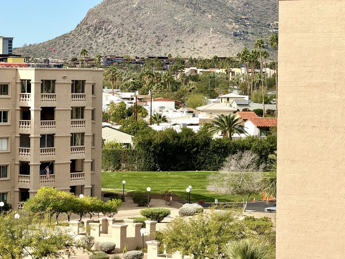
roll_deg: -0.9
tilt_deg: -1.2
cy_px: 96
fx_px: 1535
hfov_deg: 12.8
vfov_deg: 9.6
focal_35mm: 154
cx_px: 139
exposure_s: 1/1969
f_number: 2.8
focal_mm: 15.66
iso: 50
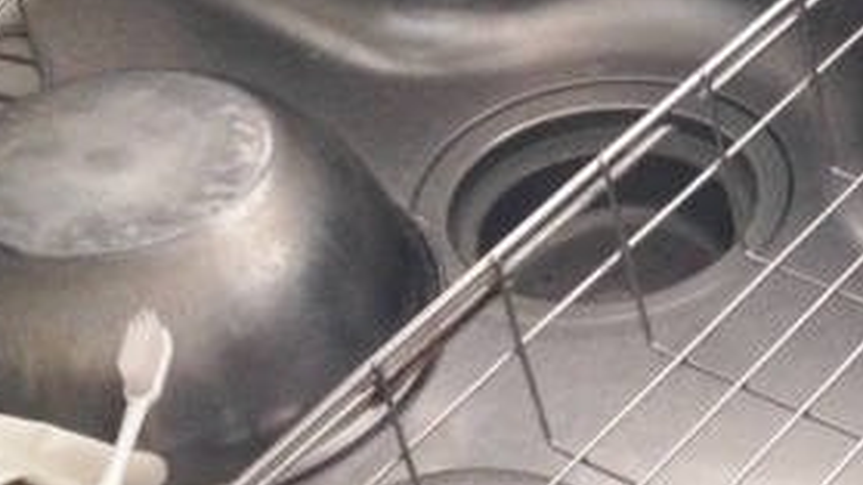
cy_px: 365
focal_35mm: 103
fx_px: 2357
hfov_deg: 20.6
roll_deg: +6.4
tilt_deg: -38.9
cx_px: 659
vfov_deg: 11.7
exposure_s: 1/15
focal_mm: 4.12
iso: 320
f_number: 2.4
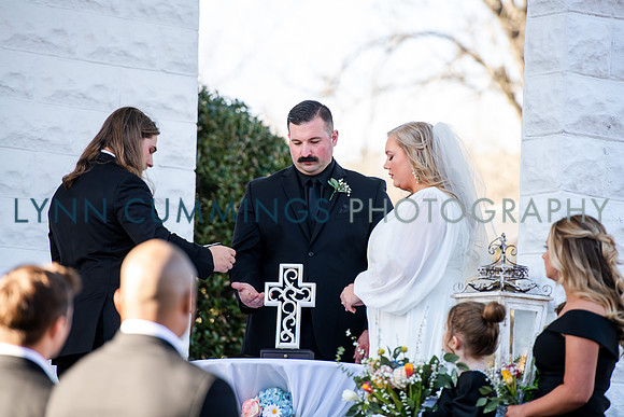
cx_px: 312
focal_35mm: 200
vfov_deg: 6.9
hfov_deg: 10.3
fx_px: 3467
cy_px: 208
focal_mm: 200
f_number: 3.5
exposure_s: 1/250
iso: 200
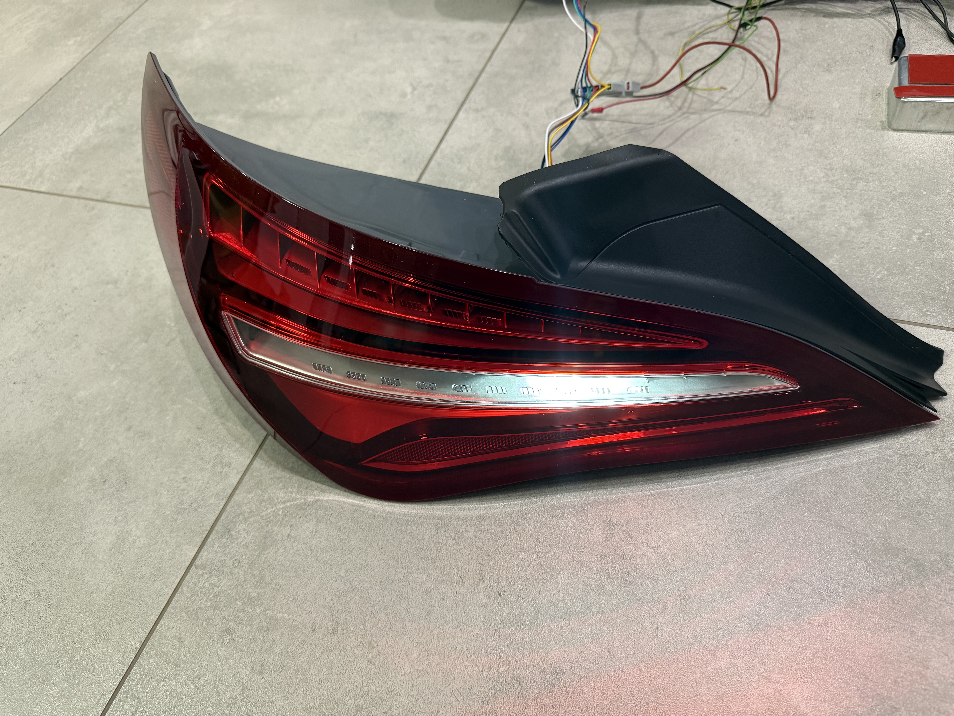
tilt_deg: -53.2
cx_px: 477
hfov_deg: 71.6
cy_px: 358
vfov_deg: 56.8
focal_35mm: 24
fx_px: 661
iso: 250
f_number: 1.78
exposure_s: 1/50
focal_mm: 6.76
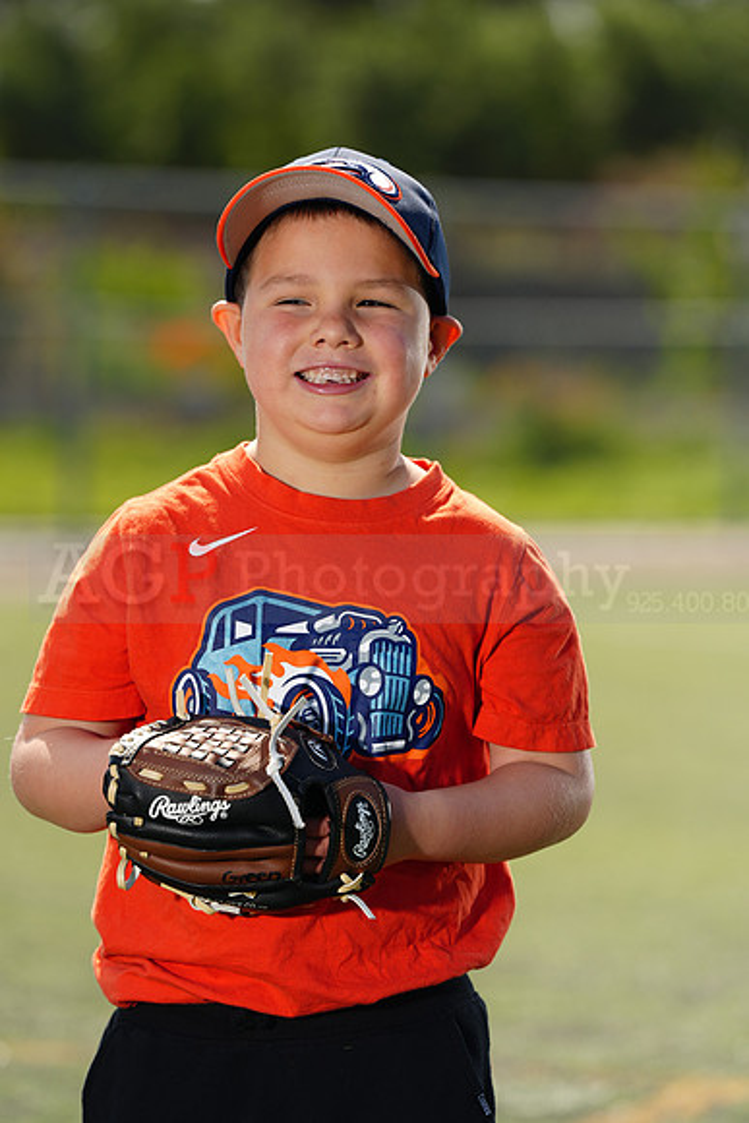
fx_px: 6237
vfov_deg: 10.3
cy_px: 562
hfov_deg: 6.9
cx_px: 374
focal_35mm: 200
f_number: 5
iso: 50
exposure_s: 1/250
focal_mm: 200
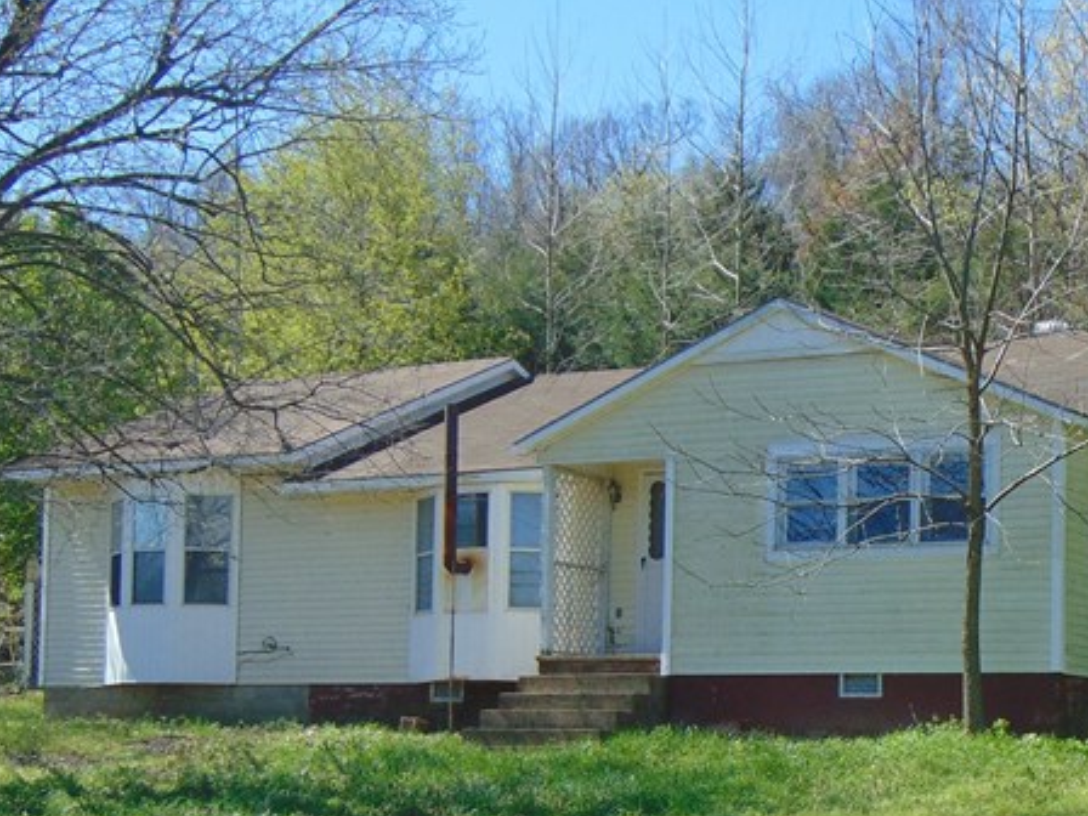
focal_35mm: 80
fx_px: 2514
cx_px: 806
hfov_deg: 24.2
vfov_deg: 18.2
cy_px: 697
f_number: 3.2
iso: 80
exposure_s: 1/640
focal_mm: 6.3
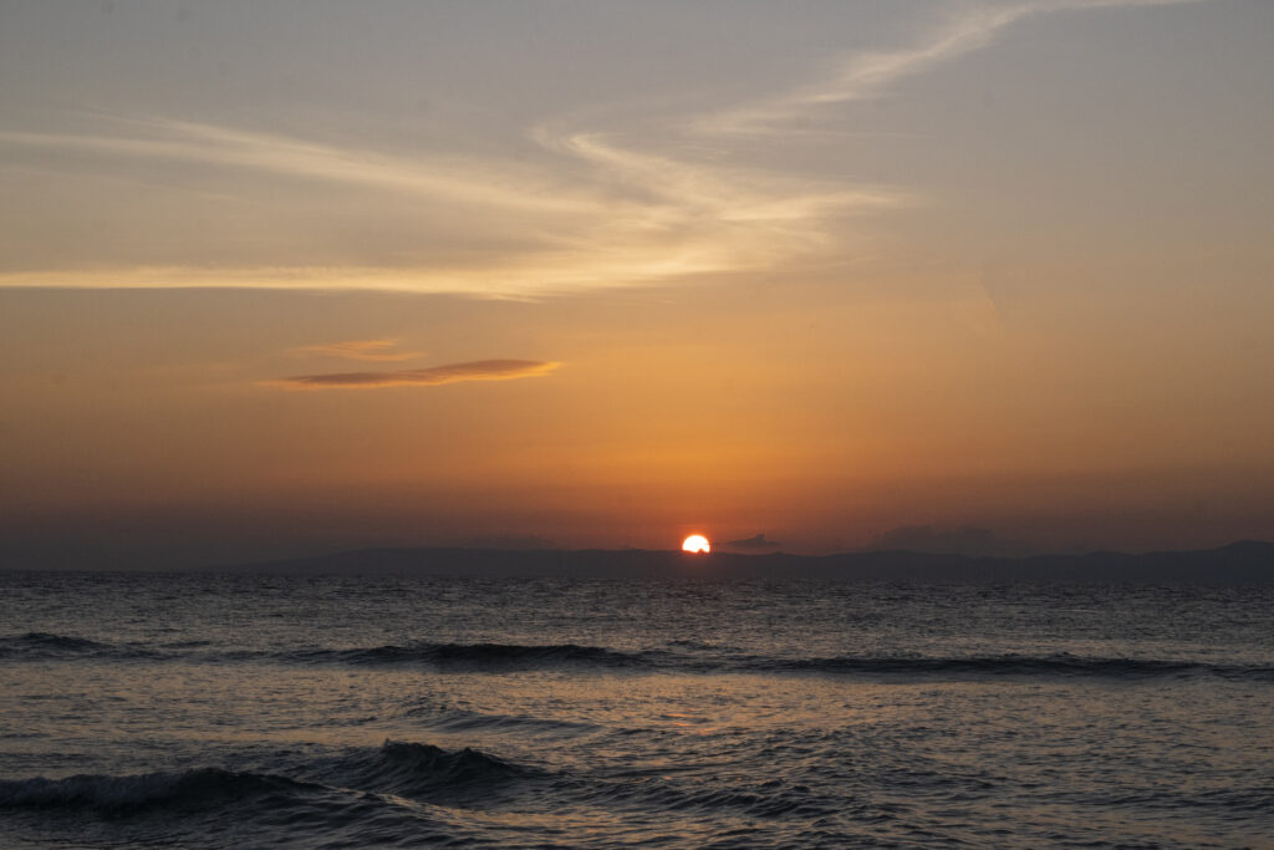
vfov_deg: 18.2
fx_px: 2654
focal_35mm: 75
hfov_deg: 27.0
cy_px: 425
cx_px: 637
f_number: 11
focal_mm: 50
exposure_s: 1/800
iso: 500
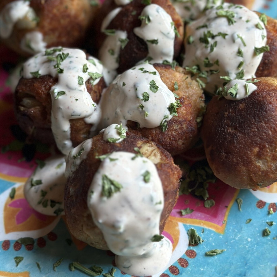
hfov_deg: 21.1
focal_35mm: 82
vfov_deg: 21.1
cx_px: 137
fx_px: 742
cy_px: 99
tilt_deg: -55.8
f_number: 1.78
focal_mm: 6.86
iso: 160
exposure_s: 1/60
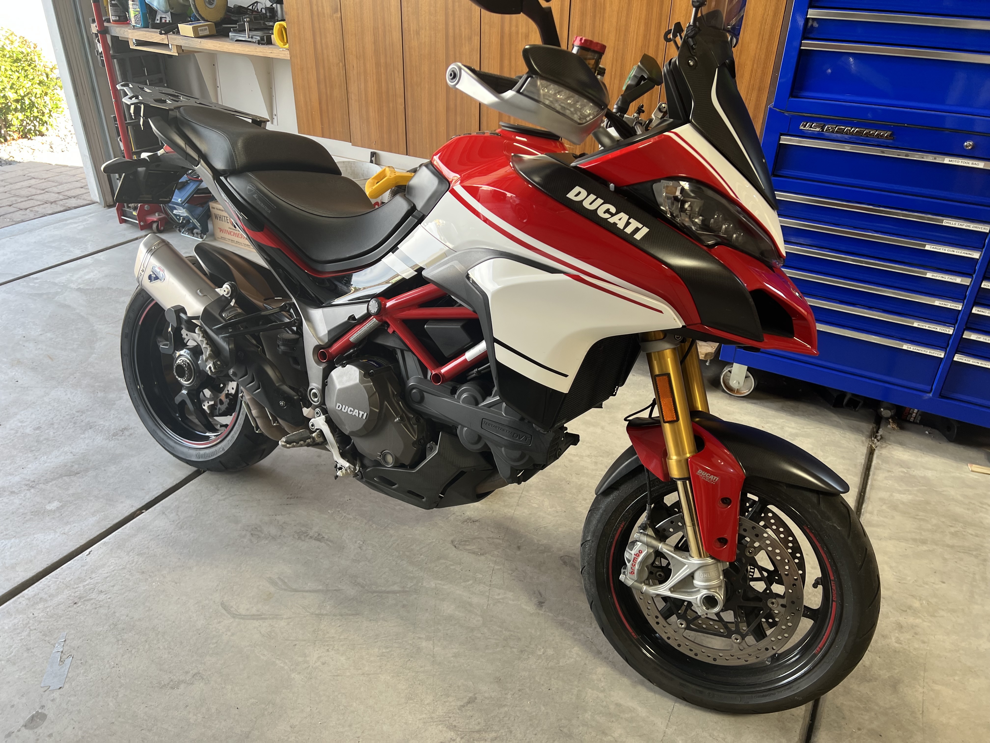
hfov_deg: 67.3
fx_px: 744
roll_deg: -1.0
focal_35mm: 26
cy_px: 372
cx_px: 495
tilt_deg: -29.8
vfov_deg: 53.1
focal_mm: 5.7
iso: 40
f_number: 1.5
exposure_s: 1/121
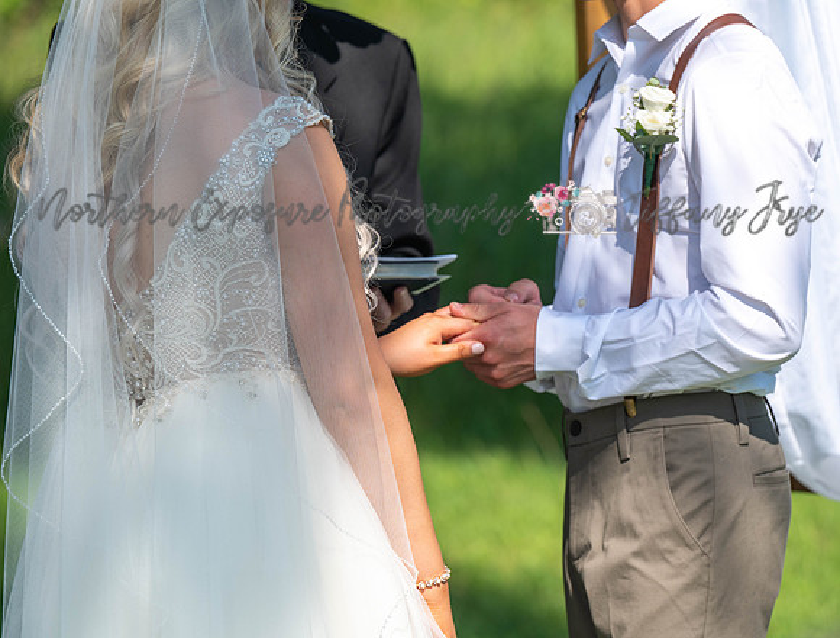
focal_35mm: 218
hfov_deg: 9.0
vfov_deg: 6.9
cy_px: 319
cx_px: 480
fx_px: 5321
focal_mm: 200
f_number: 5.6
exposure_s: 1/500
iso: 100
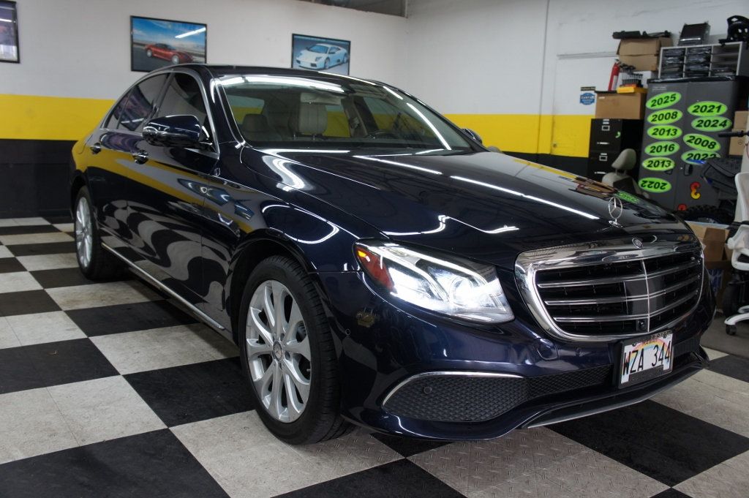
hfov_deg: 62.0
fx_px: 624
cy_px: 249
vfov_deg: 43.5
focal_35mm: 30
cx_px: 374
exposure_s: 1/30
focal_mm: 20
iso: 200
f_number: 4
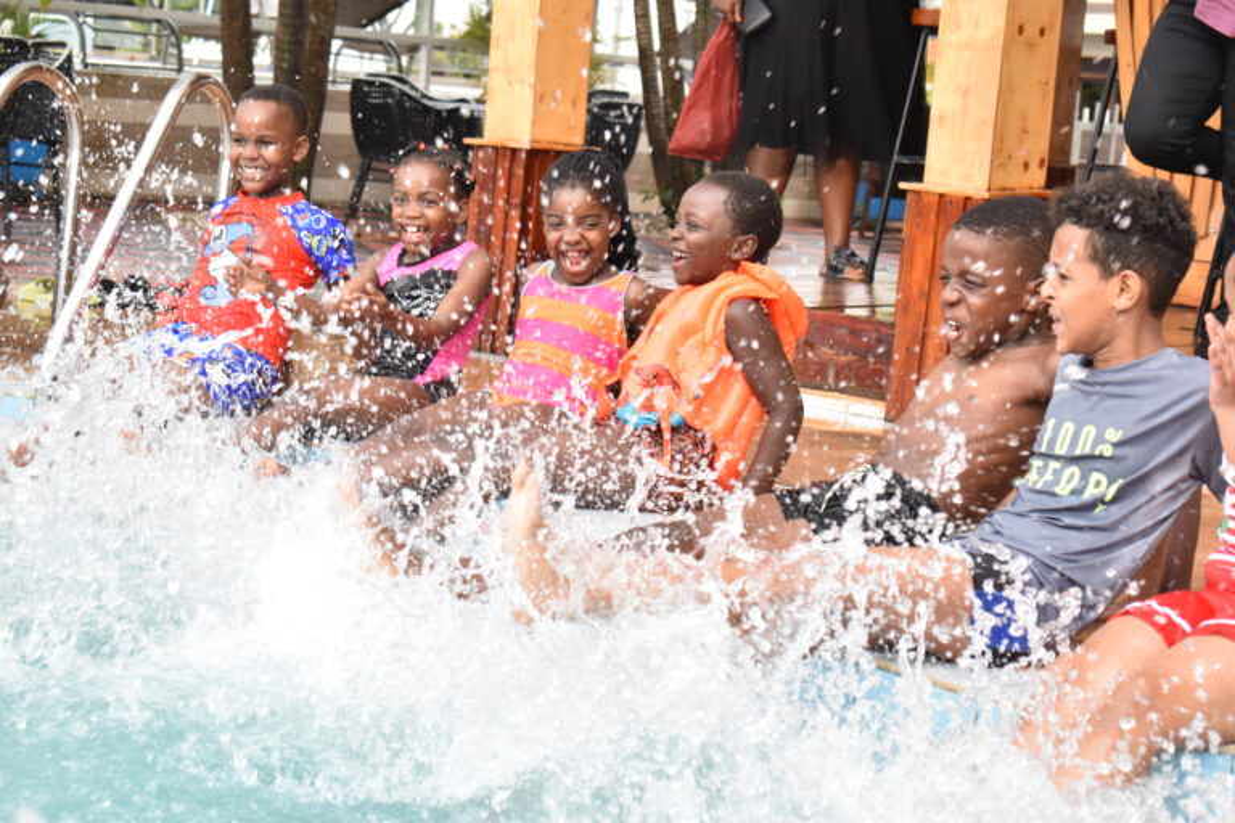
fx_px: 2830
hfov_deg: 24.6
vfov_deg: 16.6
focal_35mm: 82
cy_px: 412
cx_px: 618
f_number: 5.6
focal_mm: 55
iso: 800
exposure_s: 1/250
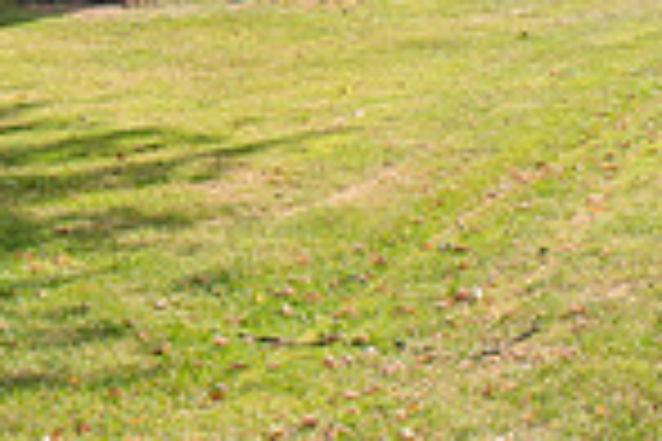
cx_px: -234
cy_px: -407
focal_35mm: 95
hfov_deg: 19.5
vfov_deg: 12.8
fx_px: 1747
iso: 200
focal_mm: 24
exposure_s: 1/250
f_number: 5.6
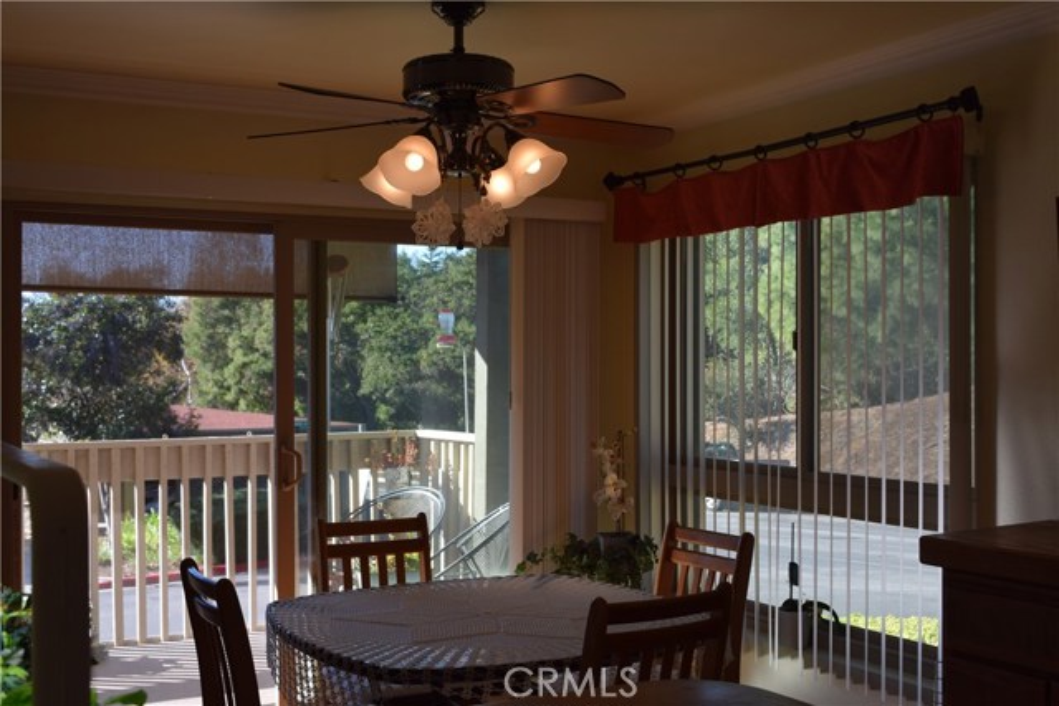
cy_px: 353
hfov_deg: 45.0
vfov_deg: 30.9
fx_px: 1280
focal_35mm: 44
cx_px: 530
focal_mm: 29
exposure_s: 1/250
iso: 400
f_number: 8
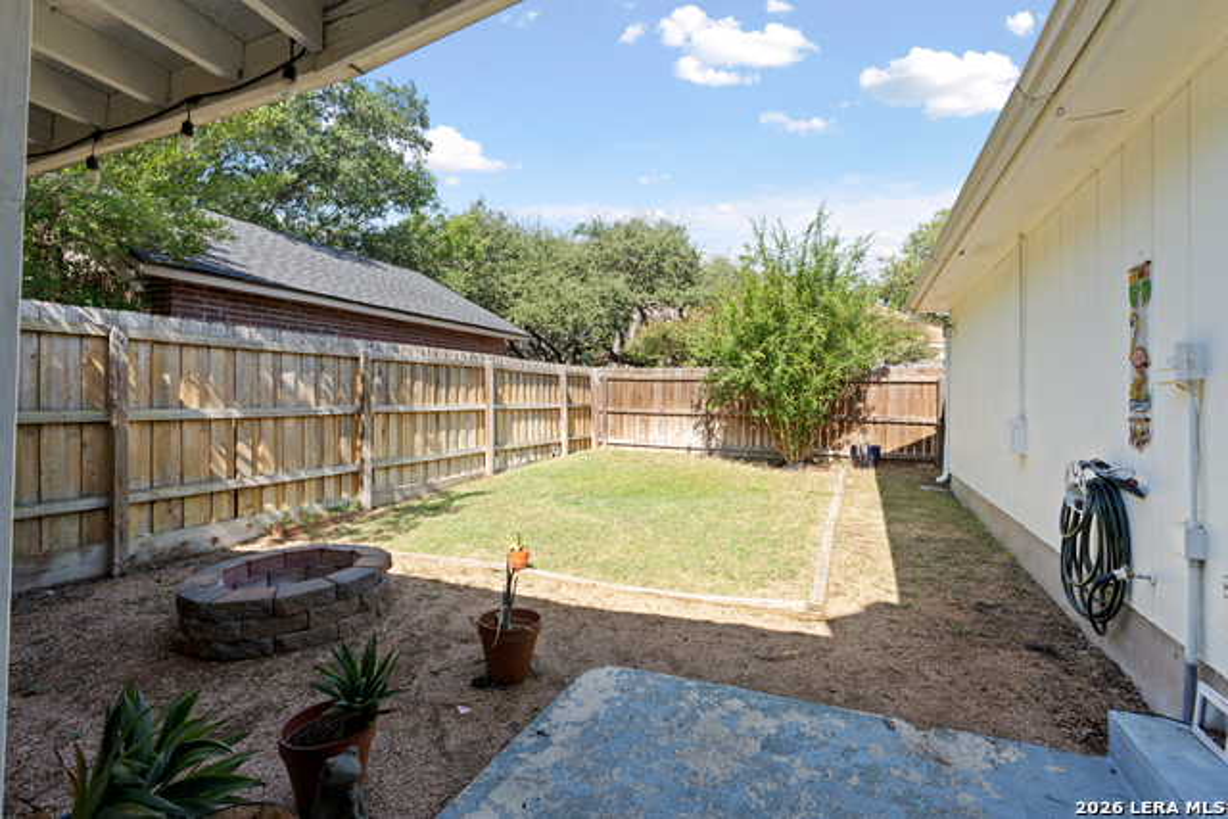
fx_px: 546
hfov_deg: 96.7
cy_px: 410
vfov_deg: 73.8
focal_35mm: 16
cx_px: 614
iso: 100
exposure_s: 1/40
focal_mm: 16
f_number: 8
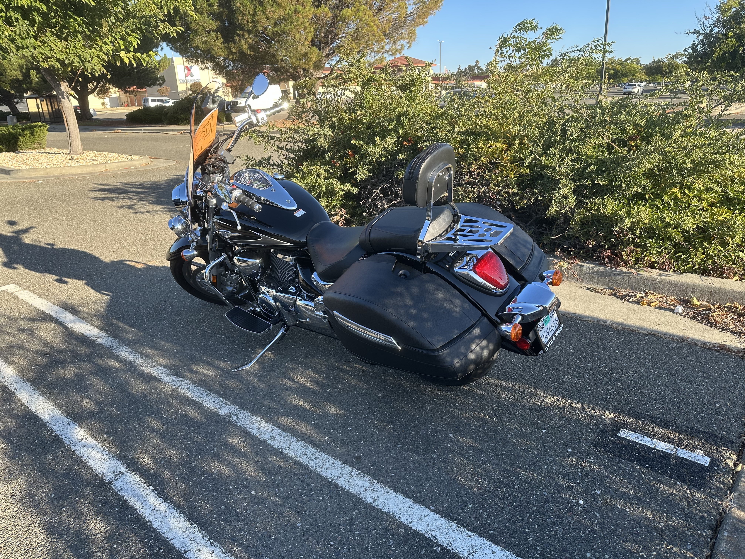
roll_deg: +2.3
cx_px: 372
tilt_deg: -18.4
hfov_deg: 71.6
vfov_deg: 56.8
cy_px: 280
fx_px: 517
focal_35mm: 24
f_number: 1.78
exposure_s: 1/836
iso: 80
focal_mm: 6.86
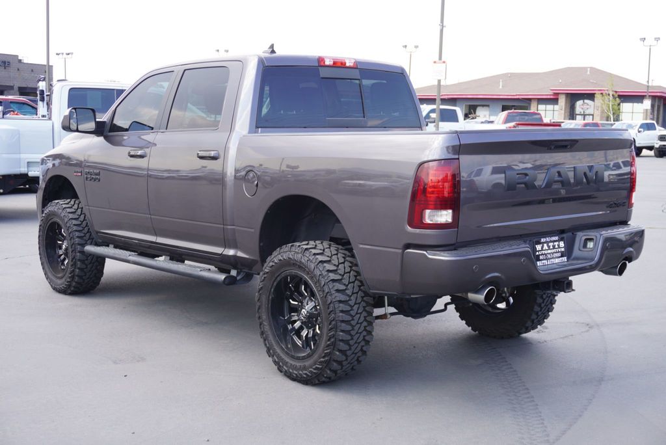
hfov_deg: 41.1
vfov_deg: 28.1
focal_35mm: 48
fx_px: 888
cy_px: 222
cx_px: 333
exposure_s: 1/80
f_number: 5.6
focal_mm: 32
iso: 100
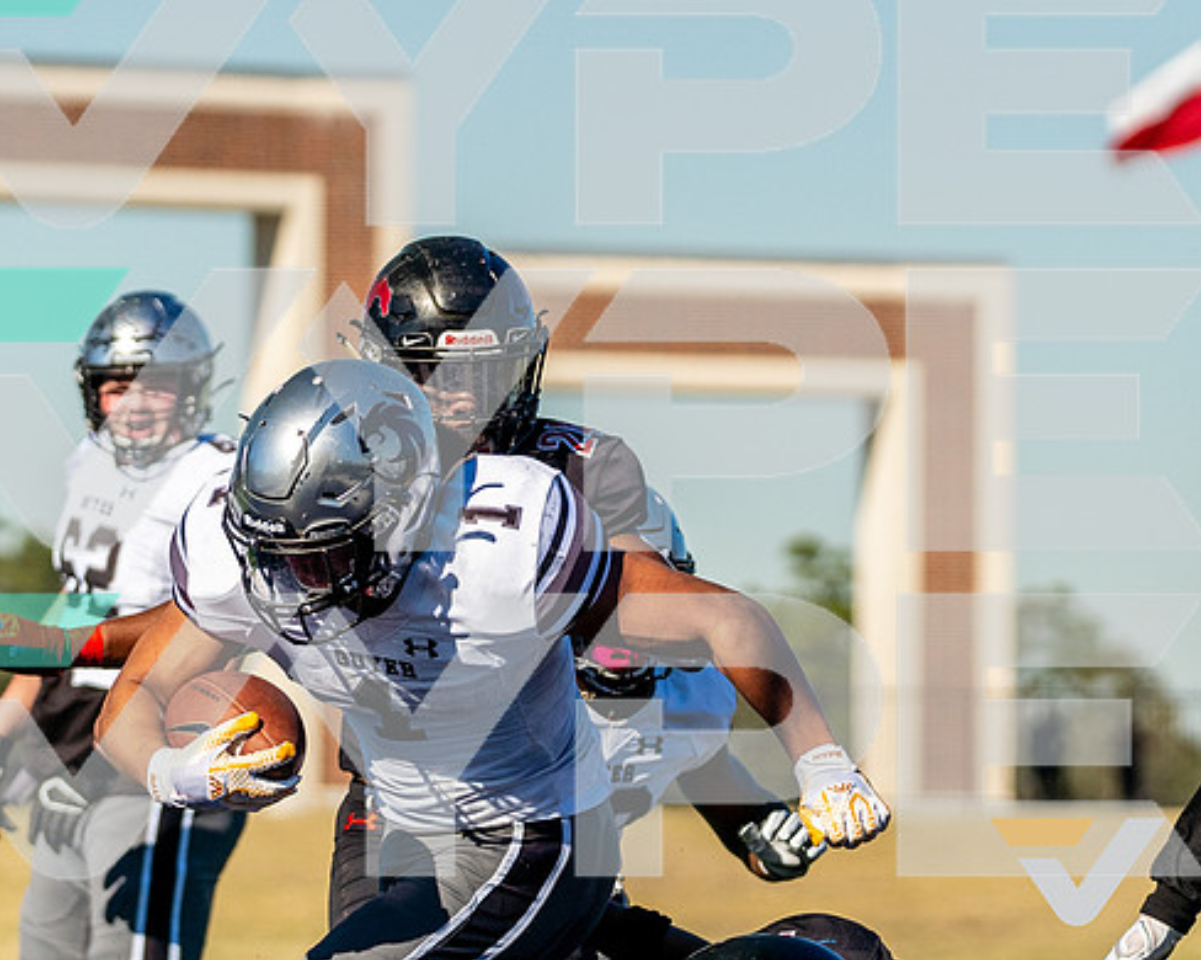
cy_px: 840
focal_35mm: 280
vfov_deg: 5.5
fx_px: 9949
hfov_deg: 6.9
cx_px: 854
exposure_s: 1/3200
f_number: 3.2
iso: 400
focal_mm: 116
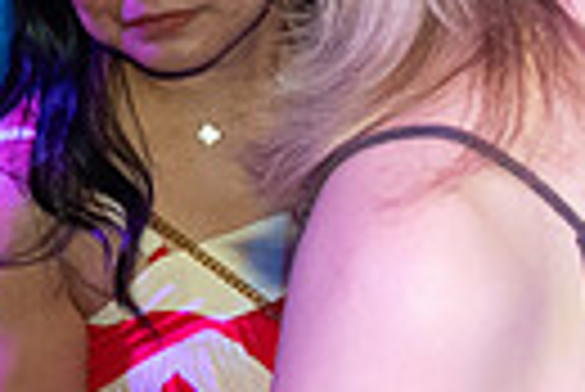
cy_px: -34
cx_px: 1130
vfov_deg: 9.5
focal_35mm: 143
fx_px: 2326
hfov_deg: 12.7
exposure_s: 1/125
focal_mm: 32
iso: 3200
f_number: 4
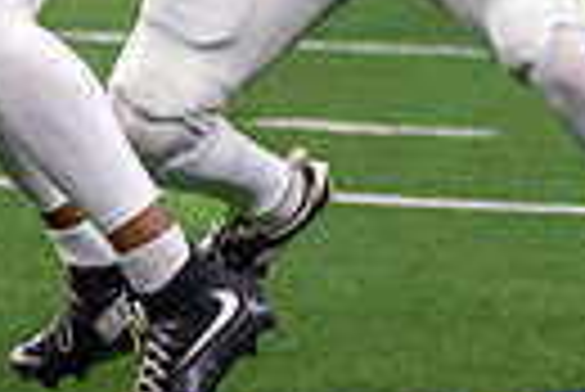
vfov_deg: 1.4
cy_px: -372
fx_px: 15520
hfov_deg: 2.2
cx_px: 491
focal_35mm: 954
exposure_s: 1/1000
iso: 2000
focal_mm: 98
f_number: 2.8
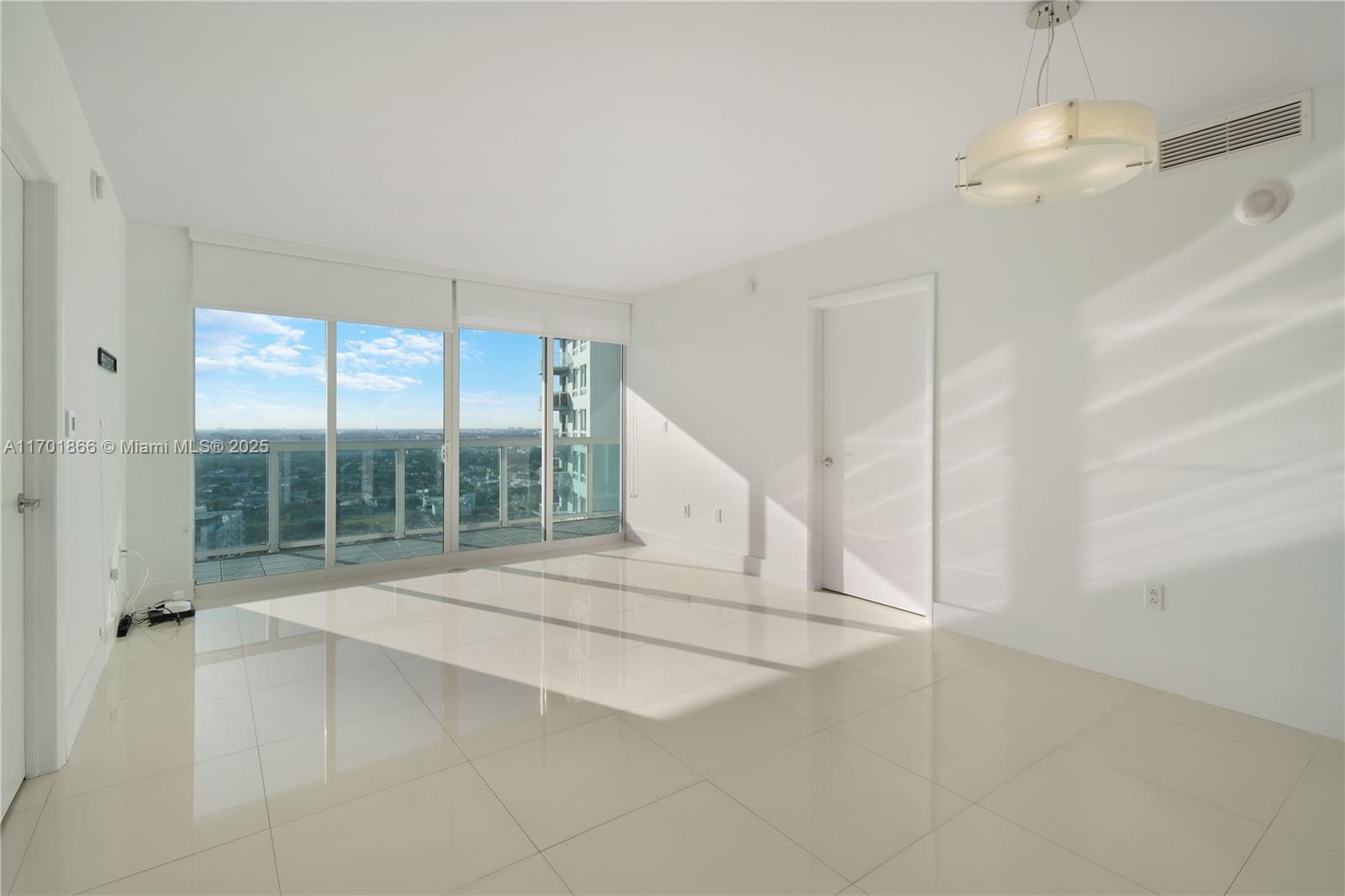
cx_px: 672
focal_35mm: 15
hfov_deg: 100.4
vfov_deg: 77.3
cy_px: 448
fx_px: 560
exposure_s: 1/2000
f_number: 5.6
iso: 250
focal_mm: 10
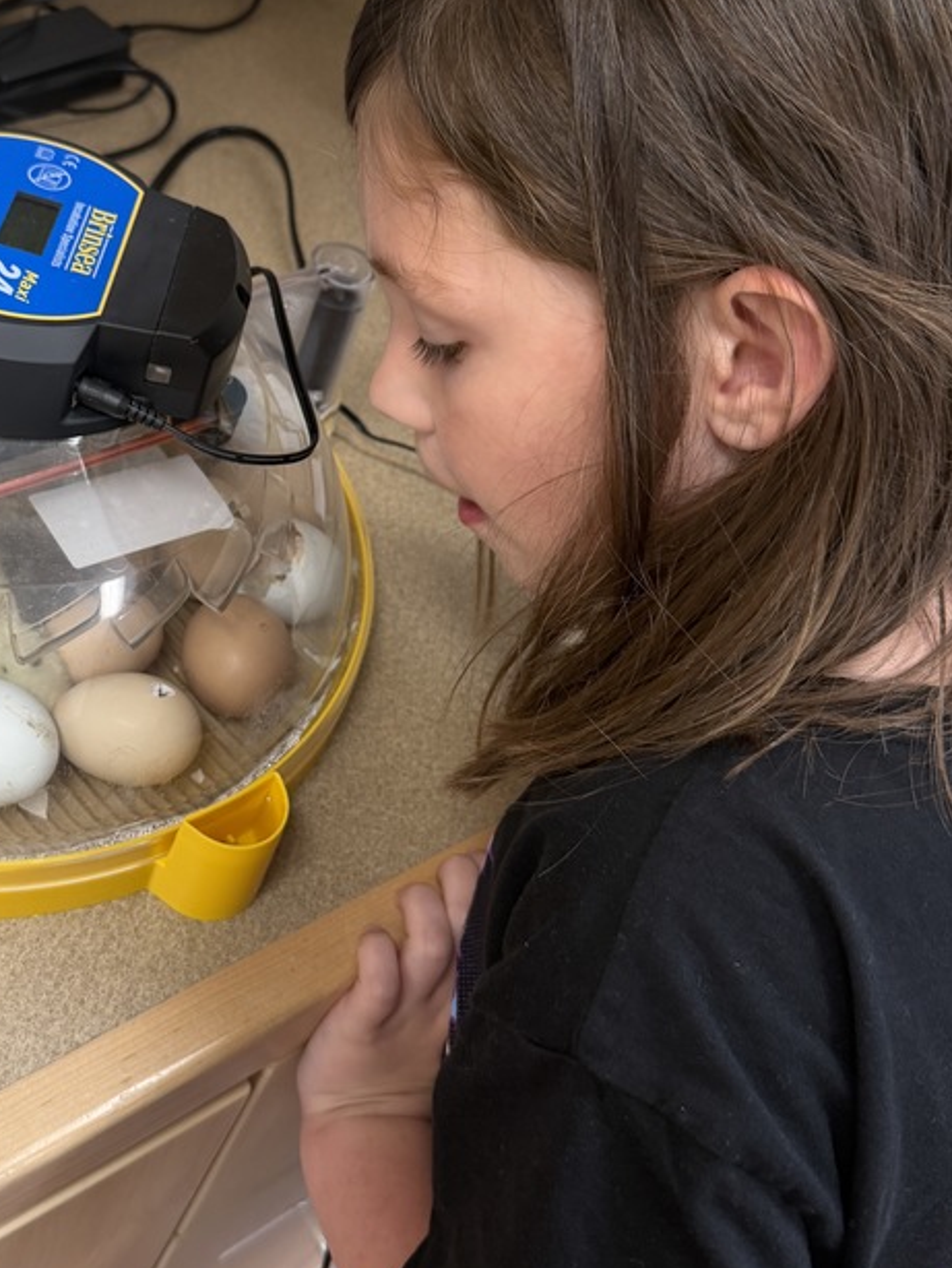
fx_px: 1466
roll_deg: -19.6
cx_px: 266
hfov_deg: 35.4
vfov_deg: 46.6
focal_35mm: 40
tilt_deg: -43.8
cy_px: 537
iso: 200
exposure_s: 1/121
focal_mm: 6.76
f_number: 1.78
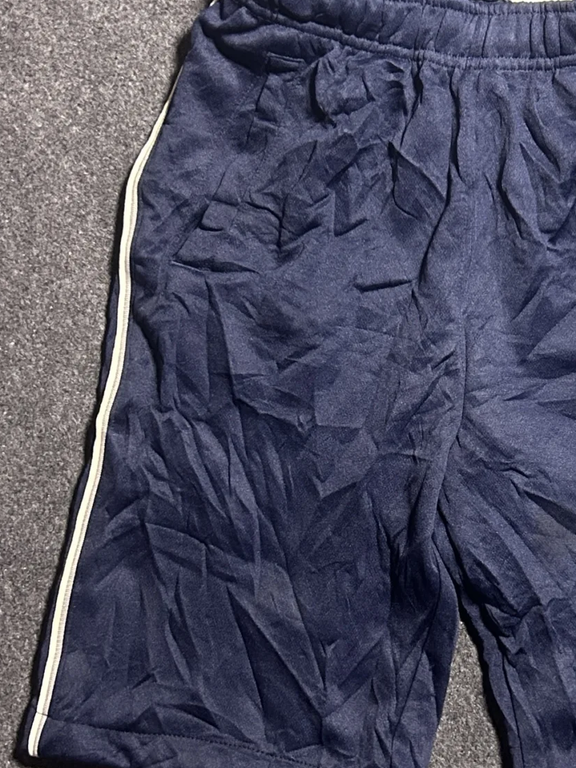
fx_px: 1331
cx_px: 467
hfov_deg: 24.0
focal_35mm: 60
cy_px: 447
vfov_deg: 32.1
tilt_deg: -66.6
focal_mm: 5.7
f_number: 1.5
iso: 500
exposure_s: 1/50
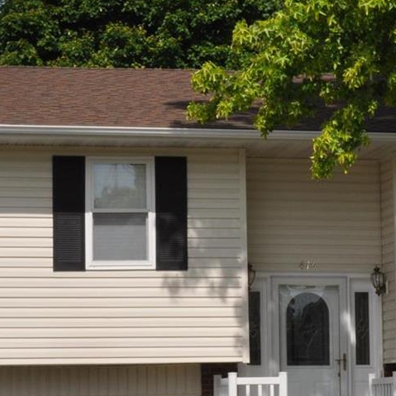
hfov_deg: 12.8
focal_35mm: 136
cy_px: 259
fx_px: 1760
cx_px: 208
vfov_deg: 12.8
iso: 400
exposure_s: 1/200
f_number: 18
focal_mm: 32
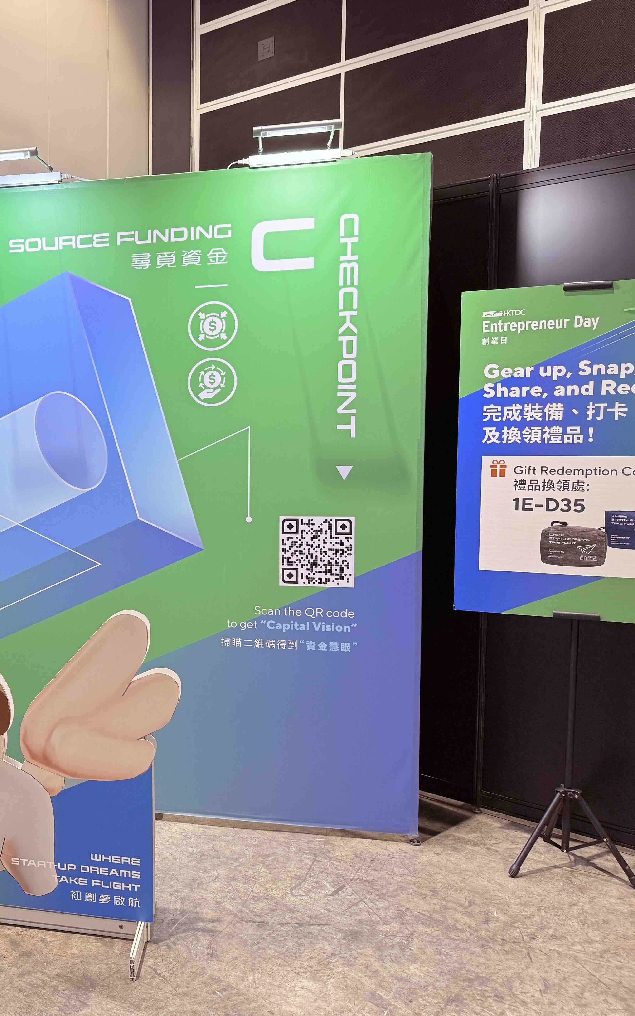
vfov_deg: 56.7
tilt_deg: -4.8
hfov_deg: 34.5
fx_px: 941
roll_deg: +0.7
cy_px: 508
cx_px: 27
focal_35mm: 34
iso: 160
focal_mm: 6.76
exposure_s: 1/100
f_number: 1.78
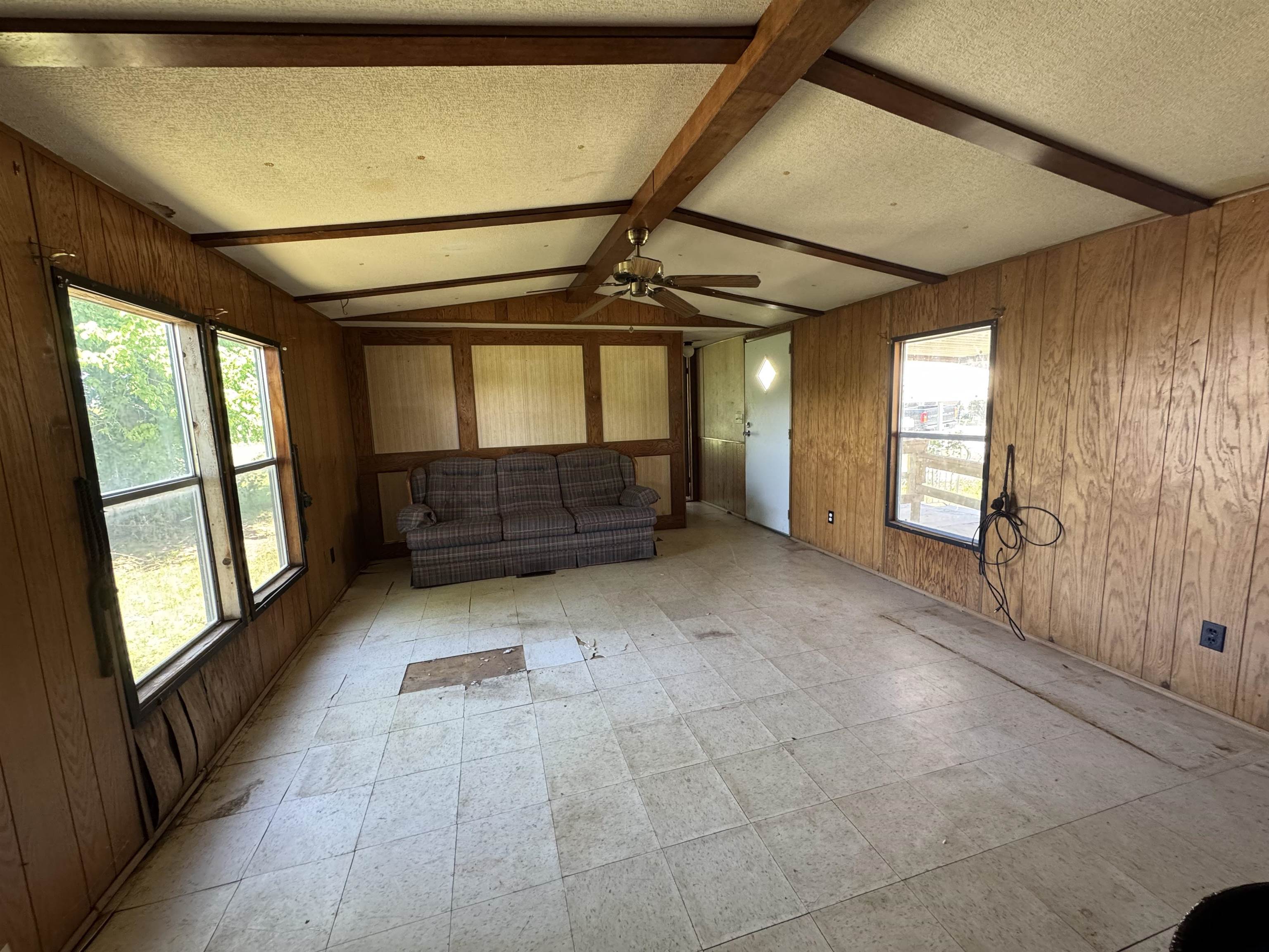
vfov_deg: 85.7
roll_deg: +1.2
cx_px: 634
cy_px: 476
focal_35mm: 14
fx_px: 513
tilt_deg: -7.3
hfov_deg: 102.1
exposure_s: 1/84
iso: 320
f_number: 2.2
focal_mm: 2.22
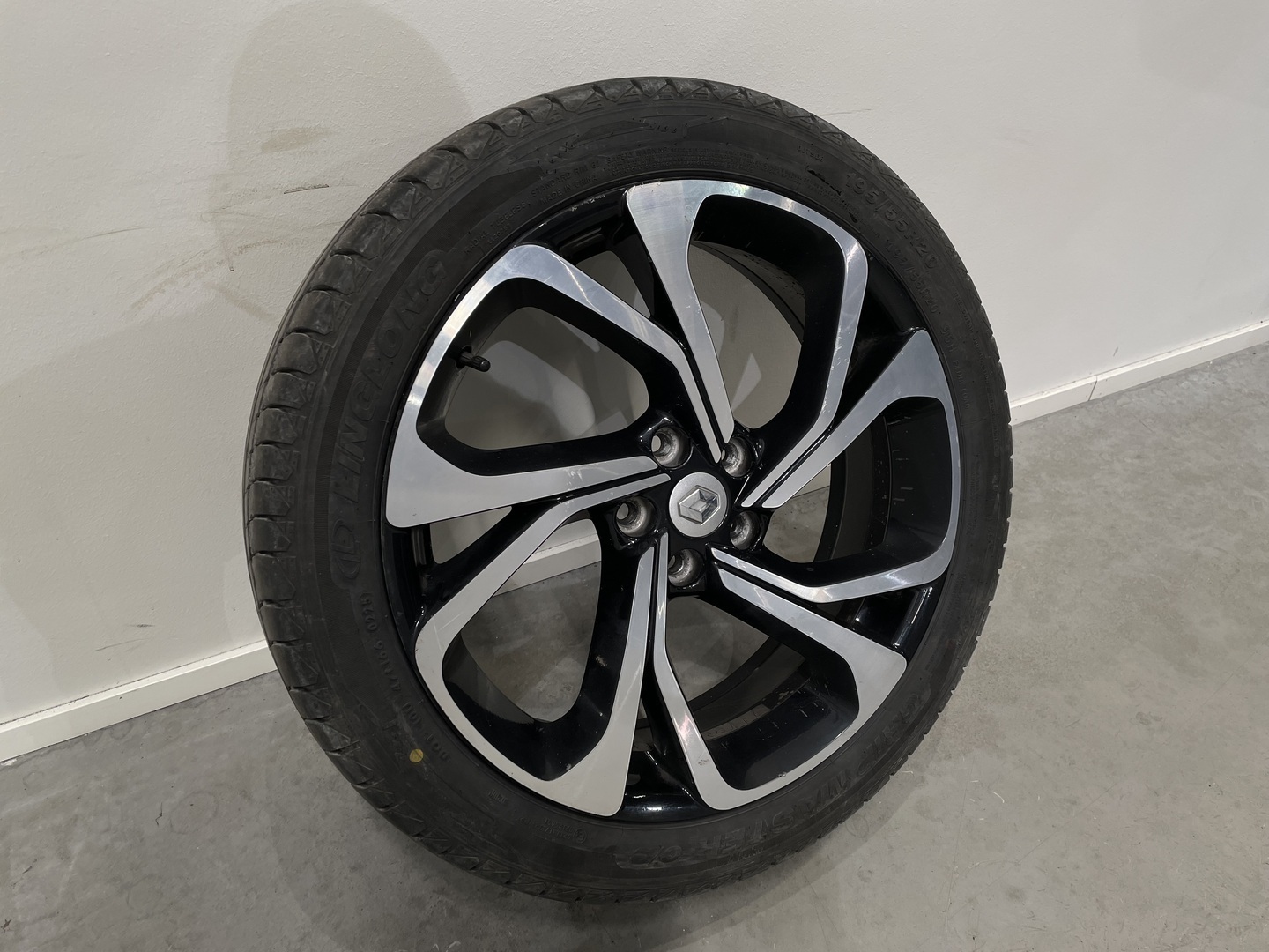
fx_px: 953
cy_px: 476
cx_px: 634
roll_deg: -2.9
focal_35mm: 26
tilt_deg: -41.1
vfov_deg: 53.1
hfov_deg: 67.3
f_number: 1.6
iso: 64
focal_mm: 4.2
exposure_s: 1/100
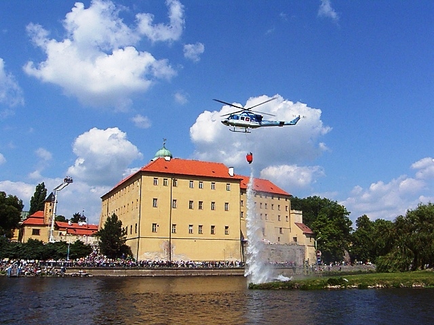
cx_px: 217
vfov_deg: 40.7
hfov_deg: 52.6
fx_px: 439
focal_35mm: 35
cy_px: 162
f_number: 7.1
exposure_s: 1/400
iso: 50
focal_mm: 9
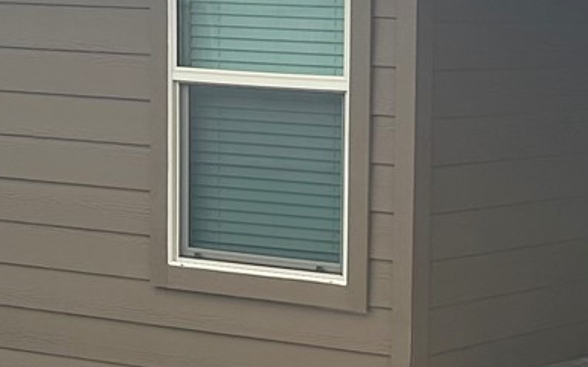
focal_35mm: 134
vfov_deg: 9.7
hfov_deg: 15.4
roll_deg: -2.5
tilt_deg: -7.6
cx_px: 561
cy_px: 308
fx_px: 2147
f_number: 1.78
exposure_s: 1/1692
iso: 80
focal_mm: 6.86
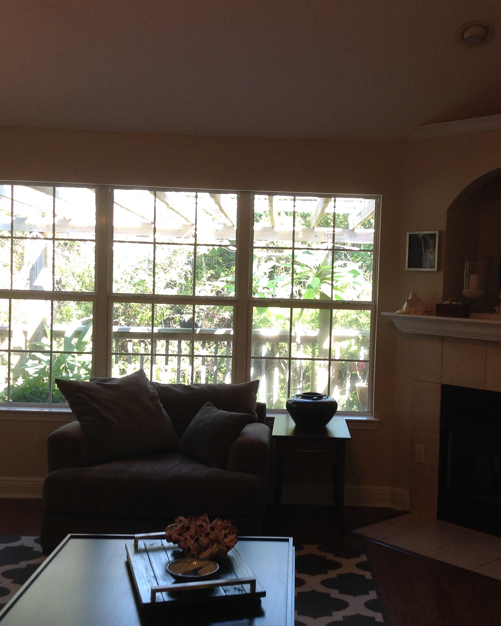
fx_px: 852
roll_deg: -1.2
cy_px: 314
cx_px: 323
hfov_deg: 32.5
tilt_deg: -3.5
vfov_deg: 40.3
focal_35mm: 46
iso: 64
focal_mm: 4.28
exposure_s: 1/60
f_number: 2.4
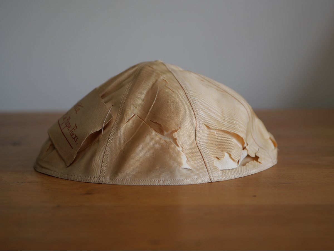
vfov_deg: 24.4
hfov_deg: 32.2
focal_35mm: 60
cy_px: 126
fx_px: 579
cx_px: 167
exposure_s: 1/125
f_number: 2.8
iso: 200
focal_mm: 30
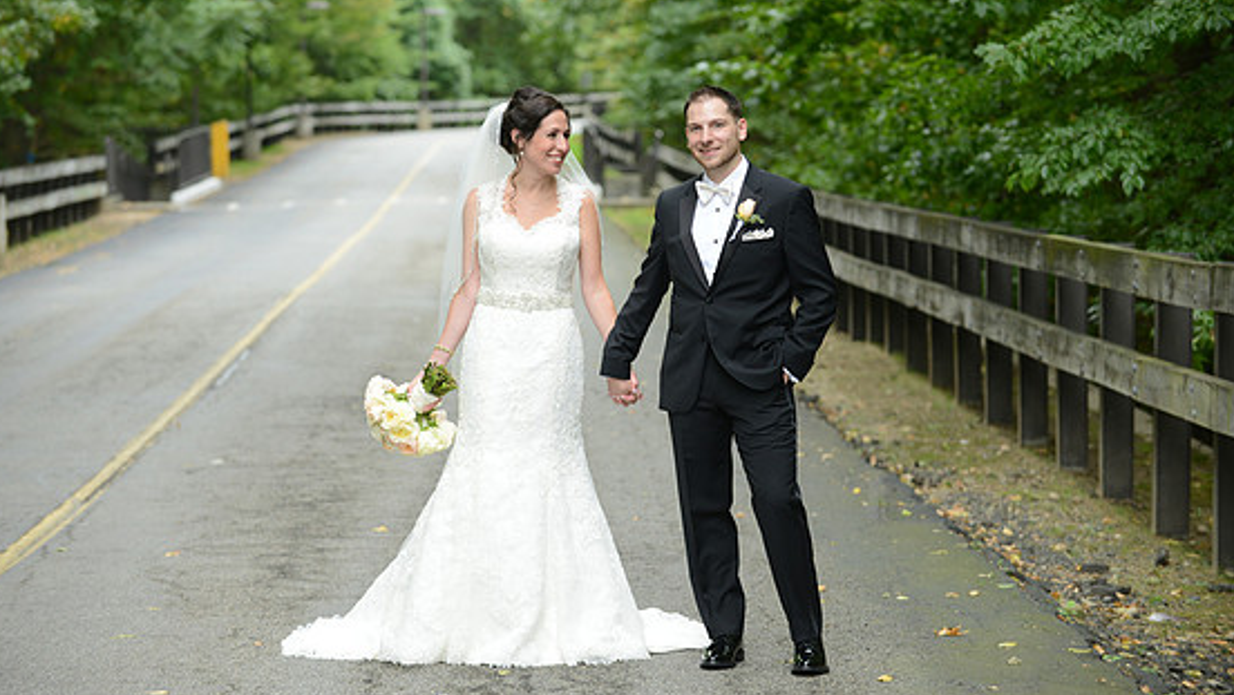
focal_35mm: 121
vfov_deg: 10.0
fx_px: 3961
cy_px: 292
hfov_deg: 17.7
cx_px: 597
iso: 500
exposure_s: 1/250
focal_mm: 110
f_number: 4.5
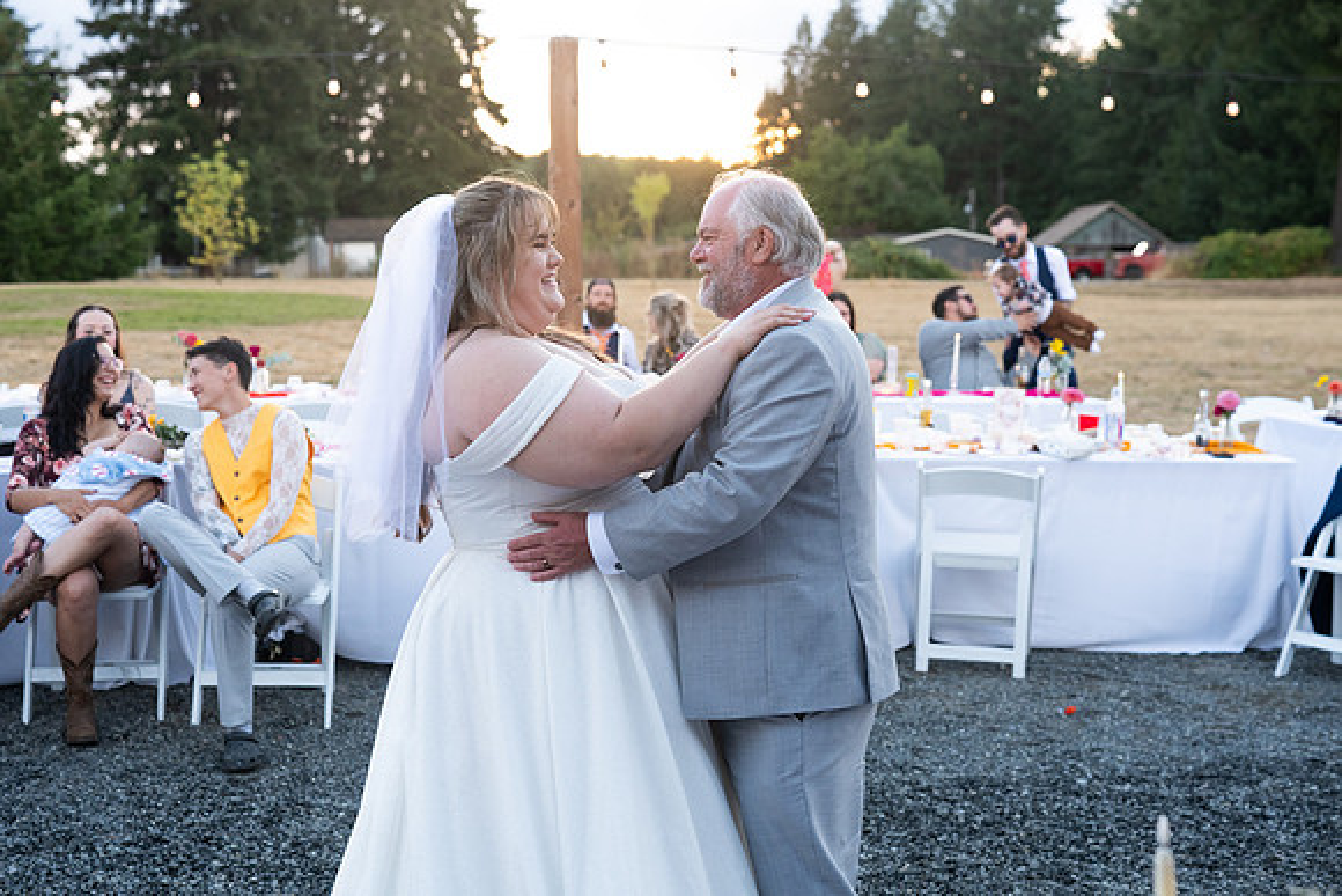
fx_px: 1902
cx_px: 671
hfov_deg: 38.9
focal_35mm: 51
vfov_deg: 26.5
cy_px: 448
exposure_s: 1/500
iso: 1600
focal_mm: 51
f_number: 4
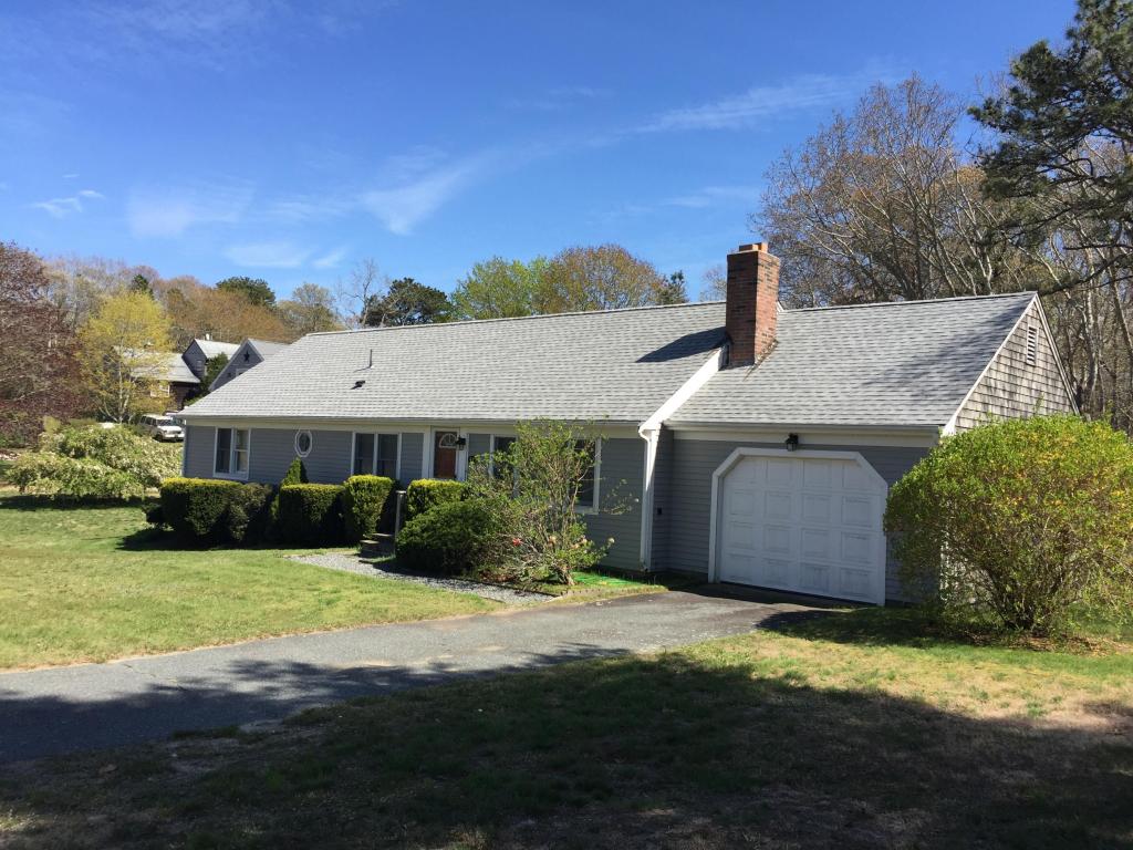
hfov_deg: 61.7
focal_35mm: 29
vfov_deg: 48.2
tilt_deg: +1.9
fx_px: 949
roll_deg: -3.7
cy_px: 425
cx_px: 566
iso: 32
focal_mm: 4.15
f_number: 2.2
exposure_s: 1/1364
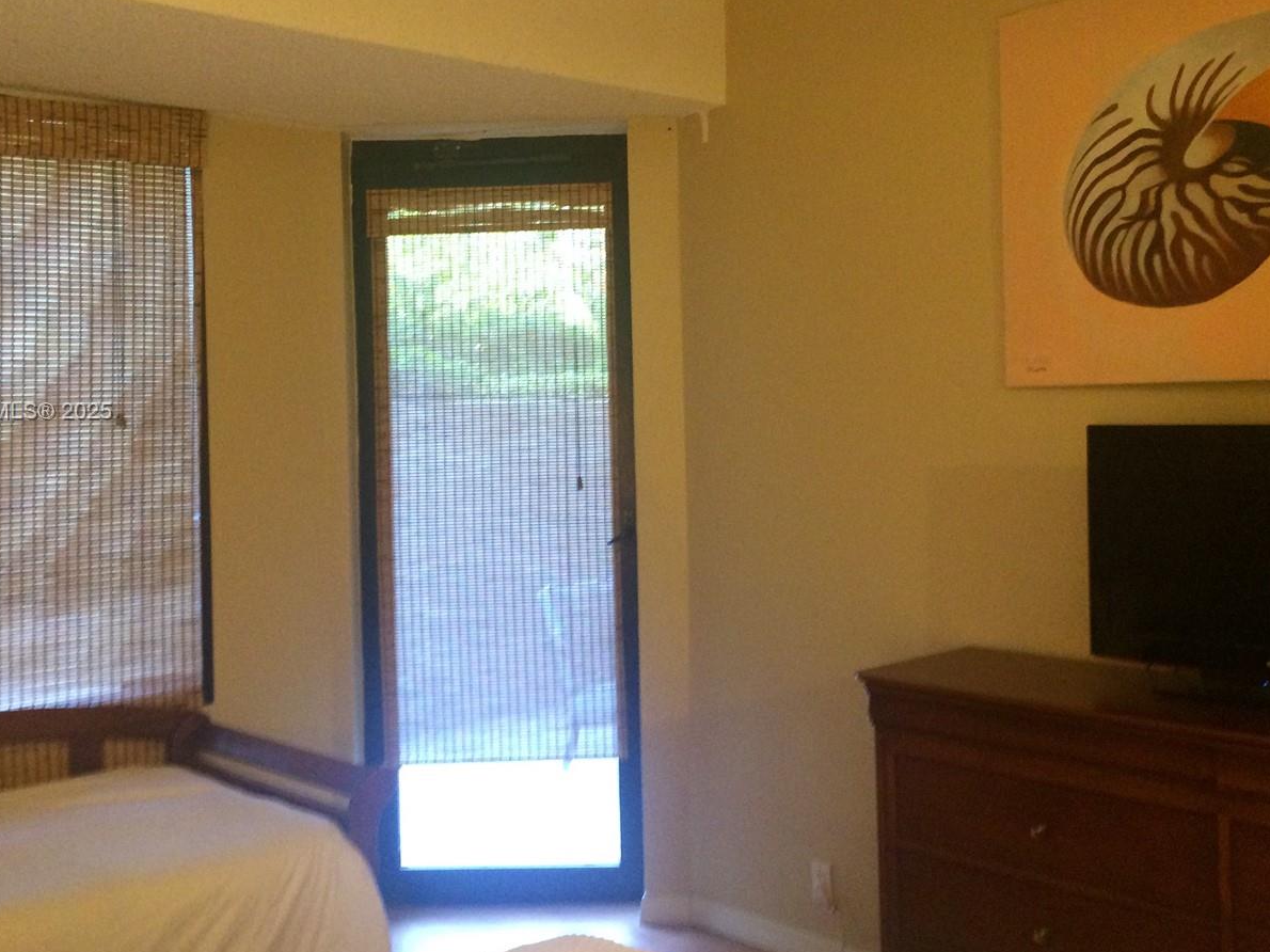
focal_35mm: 39
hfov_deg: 47.9
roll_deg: +1.0
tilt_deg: +0.5
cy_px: 413
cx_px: 624
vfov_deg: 36.7
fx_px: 1431
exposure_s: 1/30
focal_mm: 4.15
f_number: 2.2
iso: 320
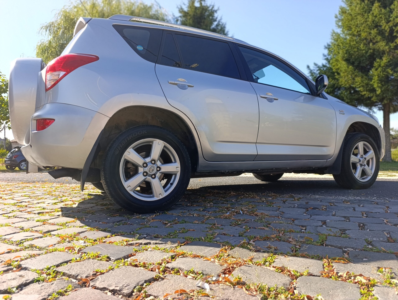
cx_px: 199
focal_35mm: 23
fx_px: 265
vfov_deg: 59.0
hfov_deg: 73.8
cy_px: 150
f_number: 1.6
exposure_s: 1/287
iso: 50
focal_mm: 6.14
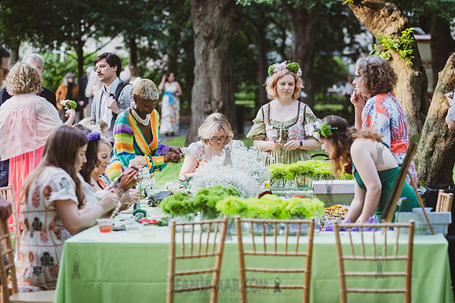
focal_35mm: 147
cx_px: 229
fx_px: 1853
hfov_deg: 14.0
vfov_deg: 9.4
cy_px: 126
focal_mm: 125
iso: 1000
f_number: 3.5
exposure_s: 1/320
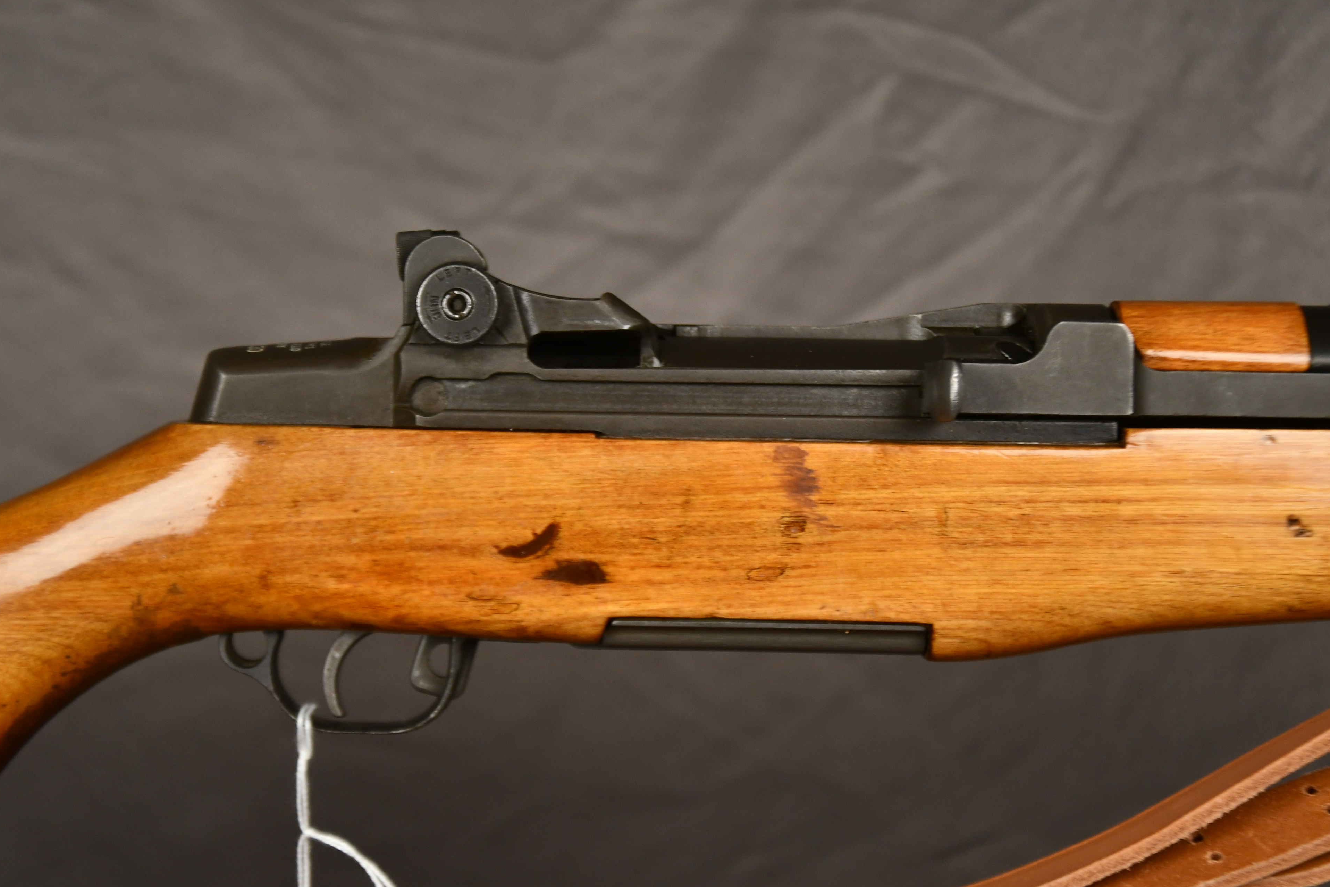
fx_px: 3140
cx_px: 659
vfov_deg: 16.1
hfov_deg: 23.9
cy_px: 444
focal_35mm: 85
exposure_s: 1/125
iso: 900
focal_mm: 52
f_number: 5
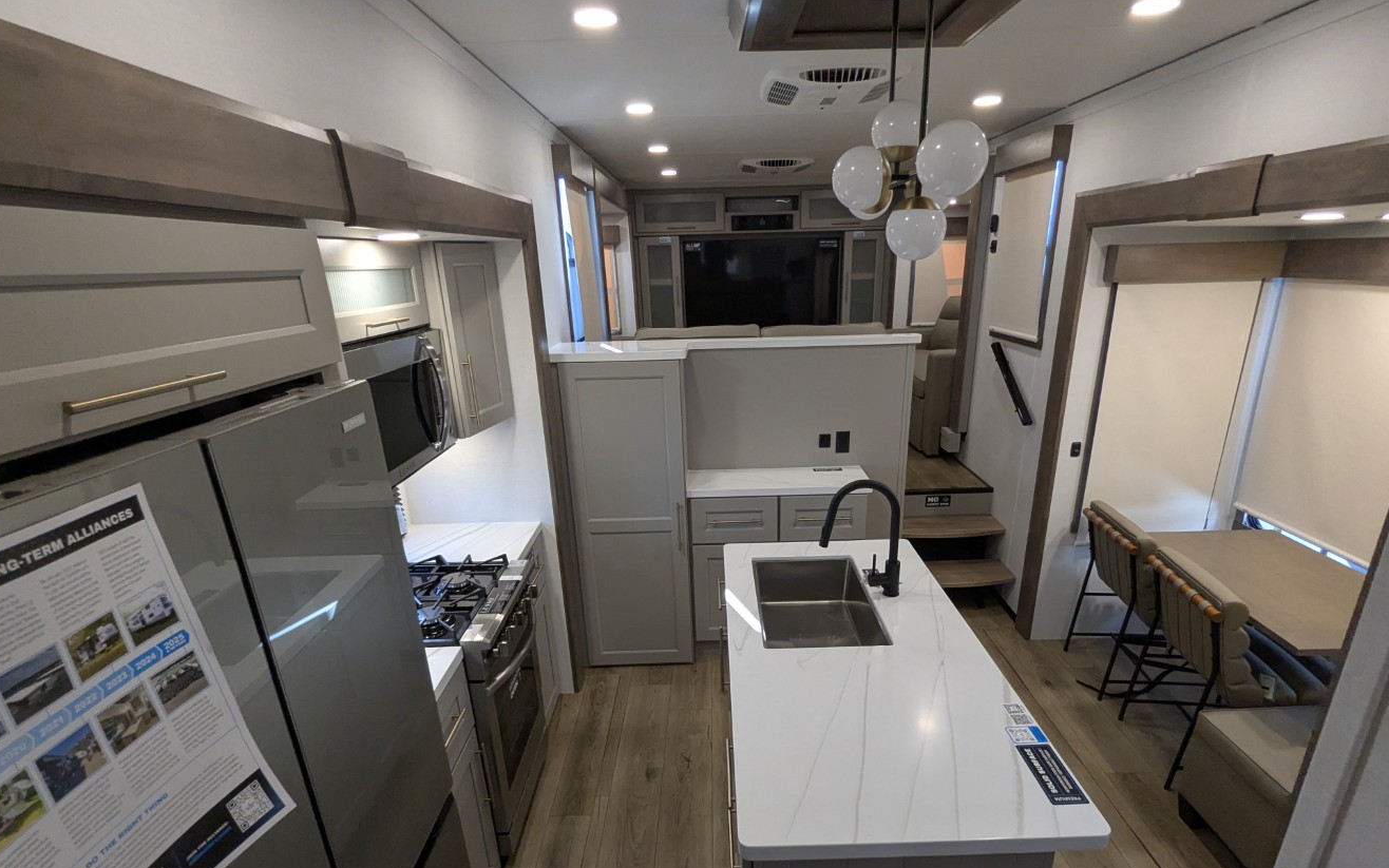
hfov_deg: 91.0
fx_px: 682
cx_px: 724
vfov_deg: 64.2
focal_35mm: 18
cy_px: 534
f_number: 2.2
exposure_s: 1/157
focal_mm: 2.35
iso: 452
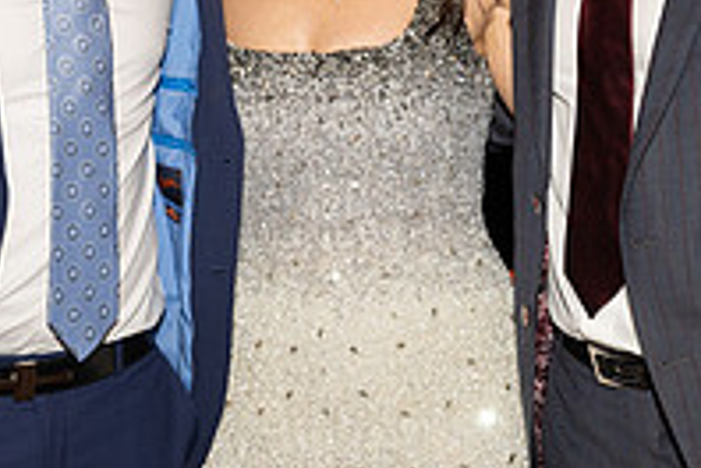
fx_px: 2395
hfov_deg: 16.7
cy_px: 27
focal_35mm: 123
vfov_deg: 11.1
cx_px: 375
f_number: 5.6
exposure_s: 1/100
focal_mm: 42
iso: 800
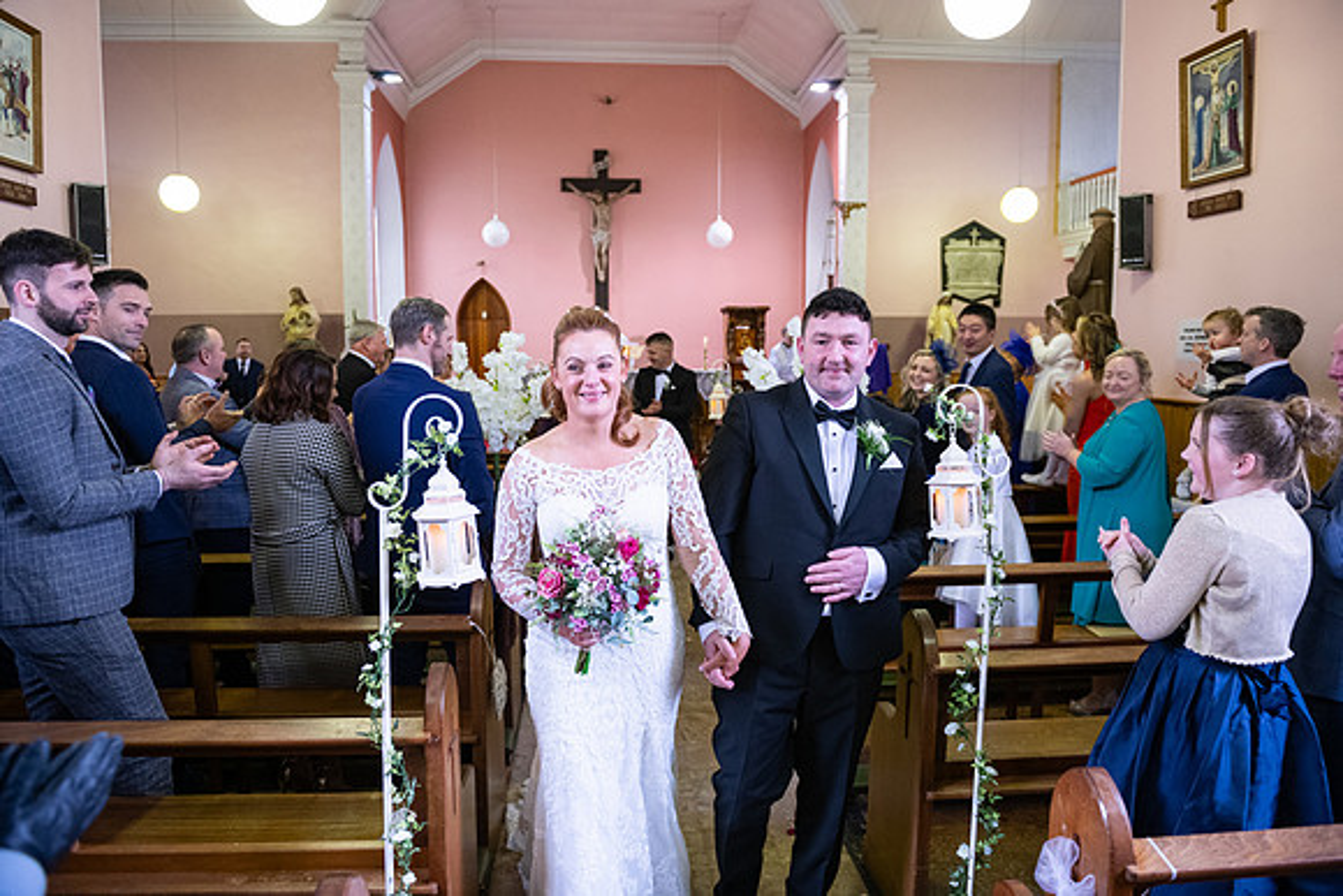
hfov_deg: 73.7
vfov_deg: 53.2
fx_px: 896
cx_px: 672
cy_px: 448
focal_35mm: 24
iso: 1250
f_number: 3.5
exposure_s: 1/160
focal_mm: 24
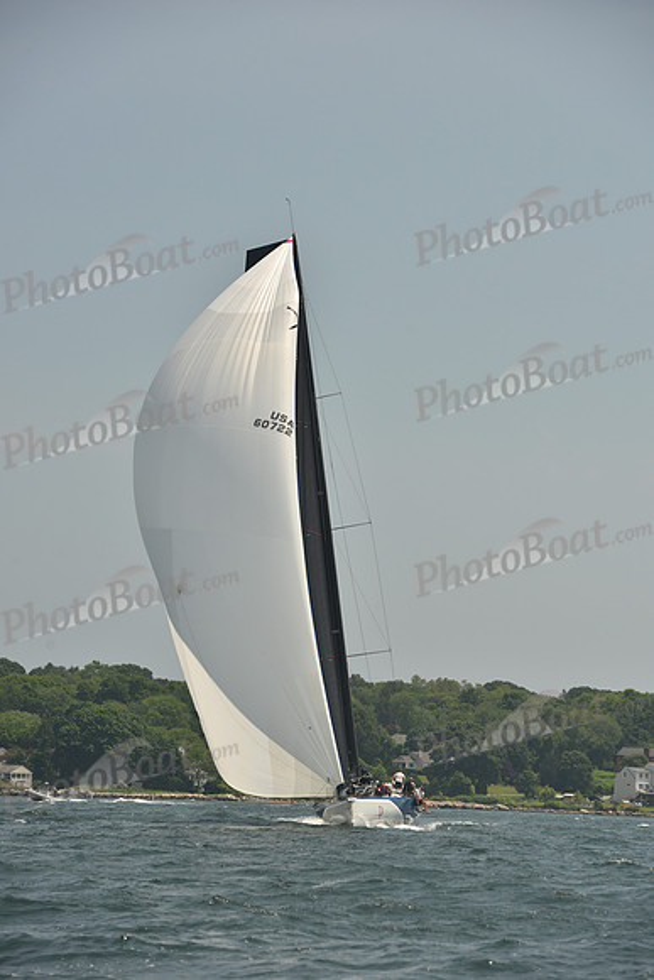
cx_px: 327
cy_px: 490
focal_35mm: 150
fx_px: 4085
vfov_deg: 13.7
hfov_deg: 9.2
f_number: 7.1
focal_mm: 150
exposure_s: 1/640
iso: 250
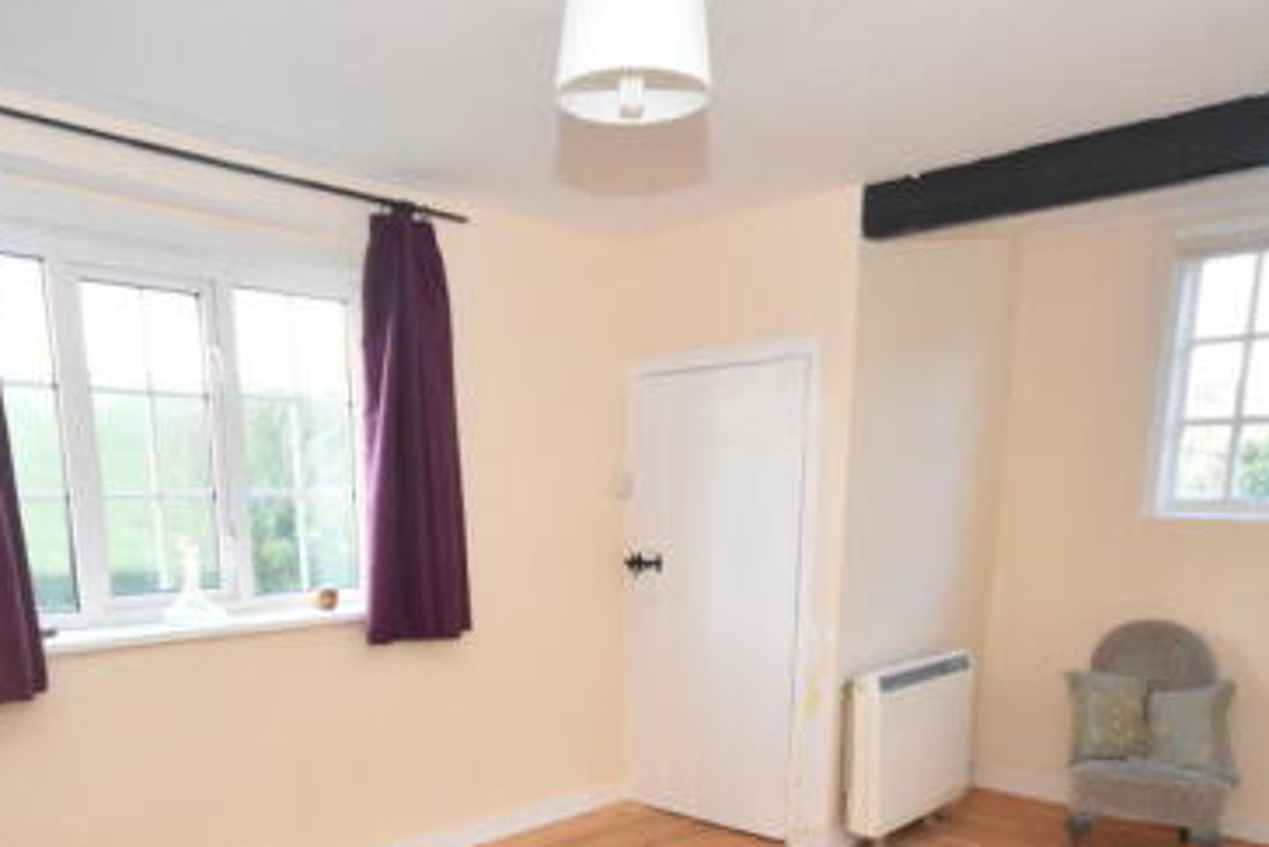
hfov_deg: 67.3
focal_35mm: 27
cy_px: 713
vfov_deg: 44.9
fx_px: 952
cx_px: 587
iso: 1600
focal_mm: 10
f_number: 4
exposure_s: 1/80
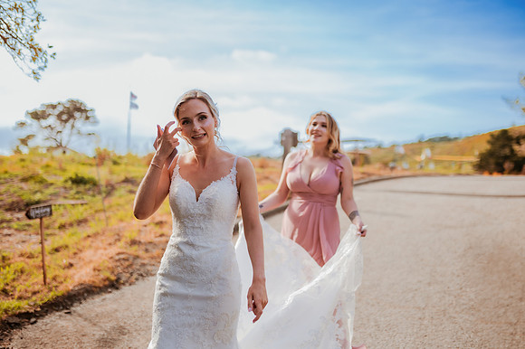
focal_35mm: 35
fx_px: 510
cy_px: 174
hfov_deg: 54.5
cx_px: 262
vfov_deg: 37.8
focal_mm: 35
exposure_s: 1/3200
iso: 125
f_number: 1.8
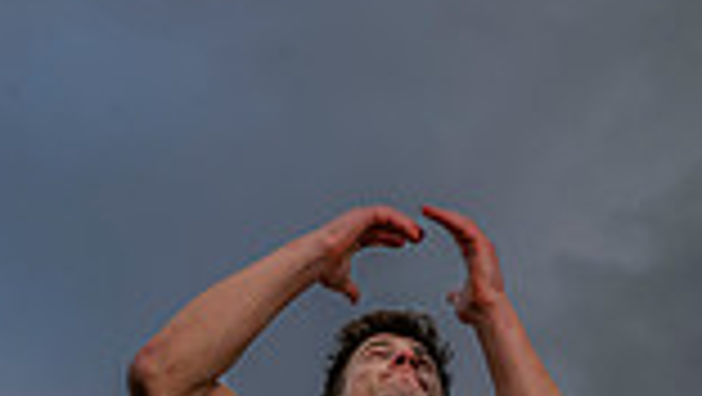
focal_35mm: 86
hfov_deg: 24.7
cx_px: 342
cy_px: 909
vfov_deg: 11.8
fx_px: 1602
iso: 320
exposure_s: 1/200
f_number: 9
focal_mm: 28.5
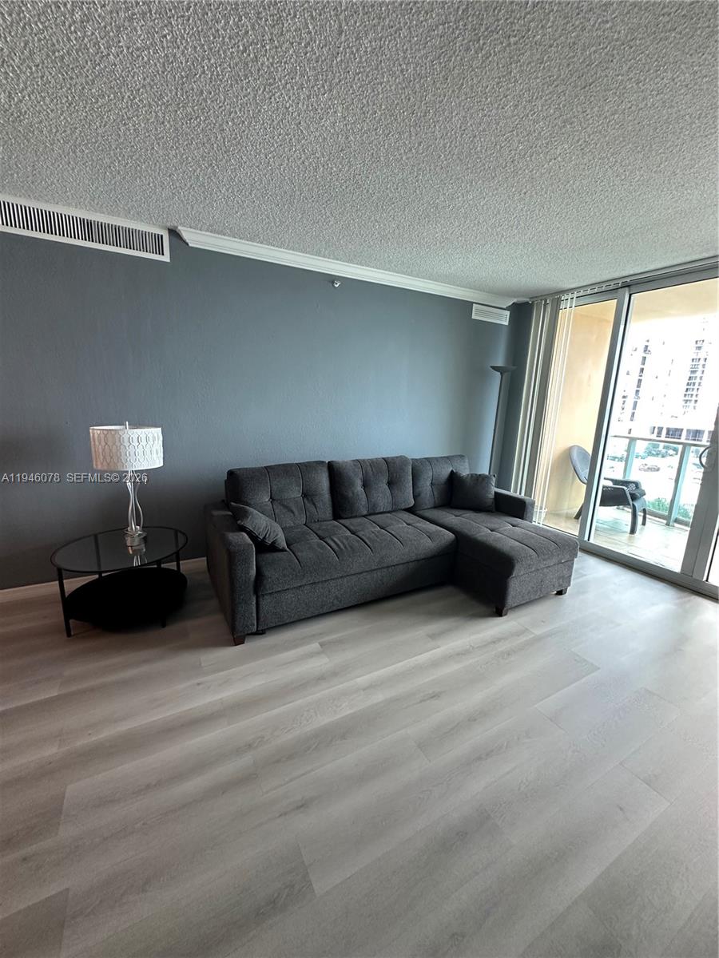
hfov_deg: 85.7
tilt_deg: -11.7
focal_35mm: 14
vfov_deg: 102.1
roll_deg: -2.6
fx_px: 388
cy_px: 479
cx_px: 360
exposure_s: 1/92
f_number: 2.2
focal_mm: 2.22
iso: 320
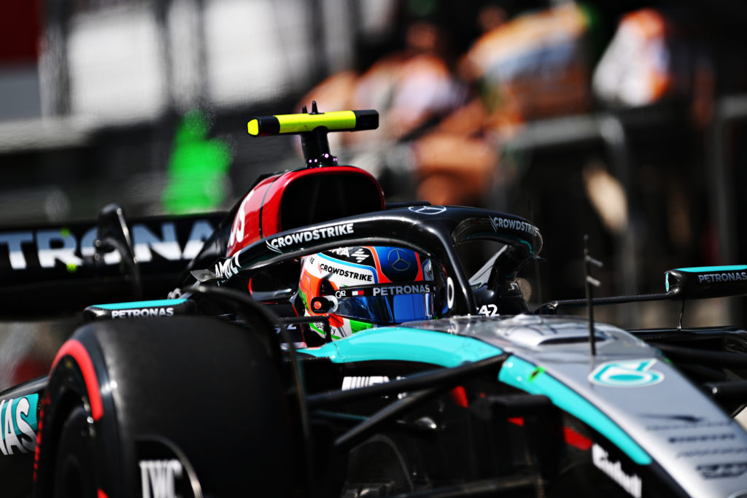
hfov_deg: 5.2
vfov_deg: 3.4
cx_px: 374
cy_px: 249
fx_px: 8301
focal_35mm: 400
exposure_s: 1/2000
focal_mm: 400
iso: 100
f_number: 4
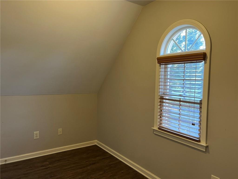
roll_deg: -1.3
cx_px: 119
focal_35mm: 26
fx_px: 179
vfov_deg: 53.1
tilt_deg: -3.4
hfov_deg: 67.3
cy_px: 90
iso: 125
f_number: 1.5
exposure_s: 1/60
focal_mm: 5.7
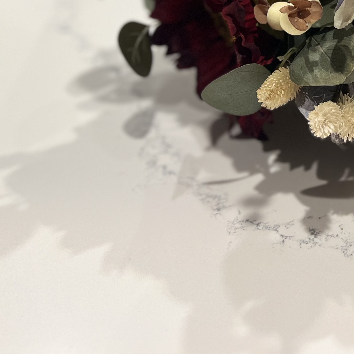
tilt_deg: -22.9
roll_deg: +1.6
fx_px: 740
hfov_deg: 25.1
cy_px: -10
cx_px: 386
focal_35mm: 64
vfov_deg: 25.4
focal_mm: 5.7
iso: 160
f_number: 1.5
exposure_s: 1/60
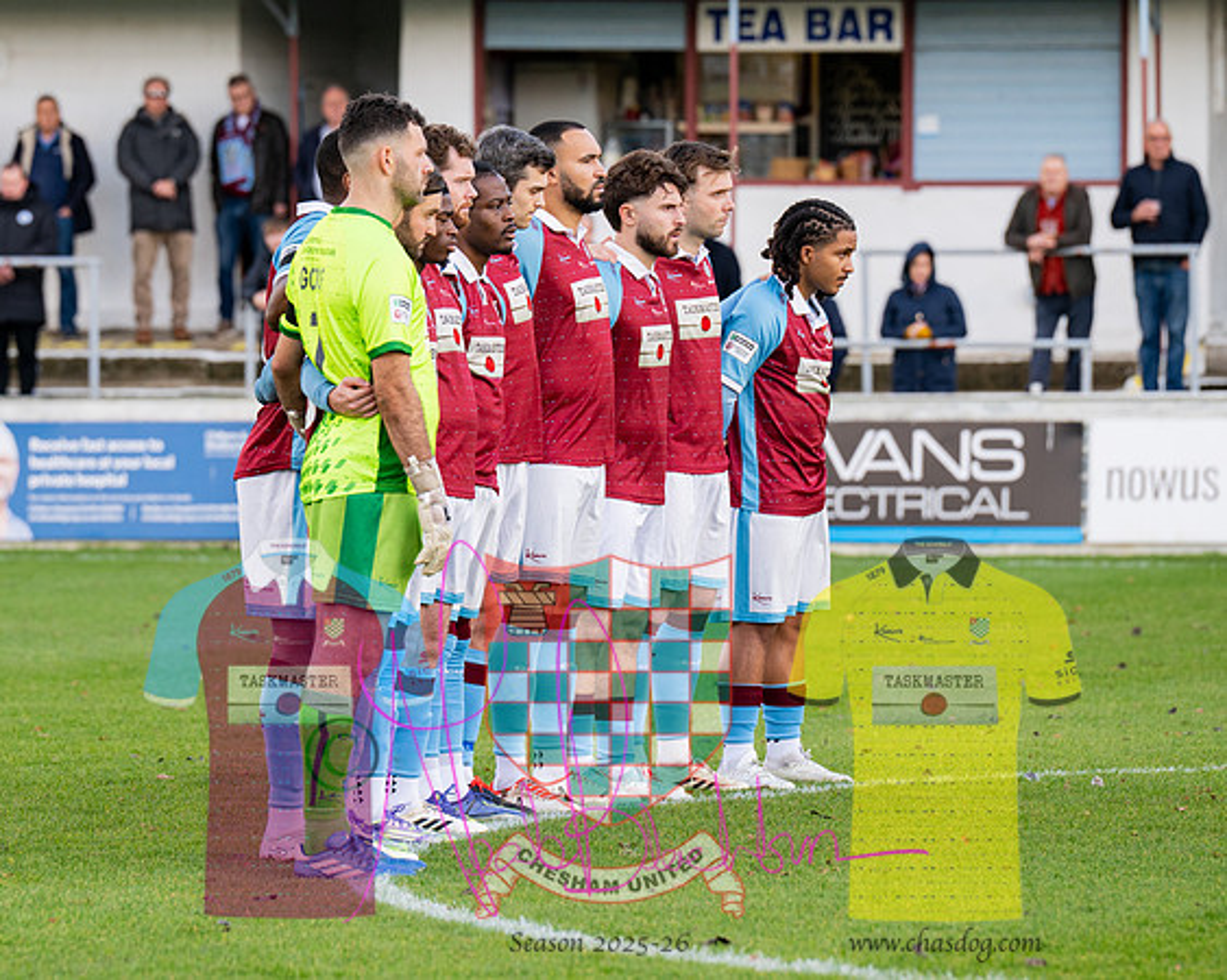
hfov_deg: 6.3
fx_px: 11056
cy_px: 415
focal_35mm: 305
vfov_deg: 5.1
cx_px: 371
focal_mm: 200
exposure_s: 1/250
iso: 400
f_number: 5
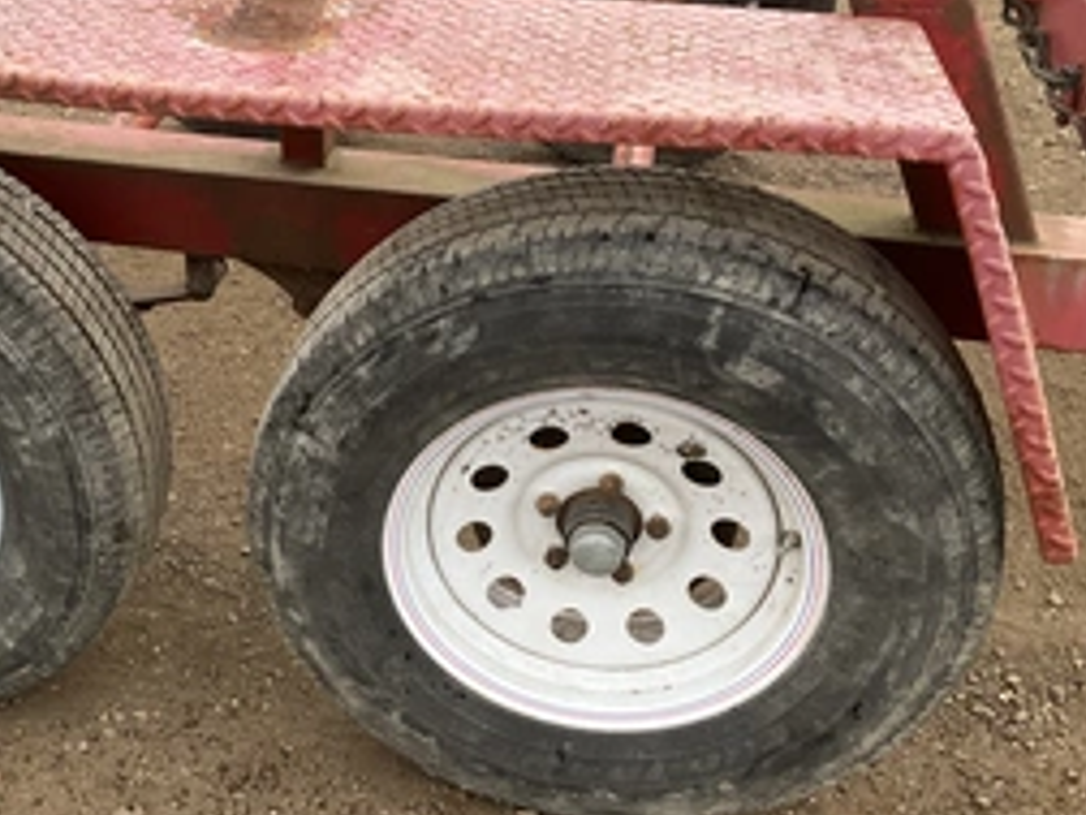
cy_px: 453
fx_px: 1443
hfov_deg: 39.8
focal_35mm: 46
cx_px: 237
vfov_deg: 31.5
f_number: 1.8
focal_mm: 3
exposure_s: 1/122
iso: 50
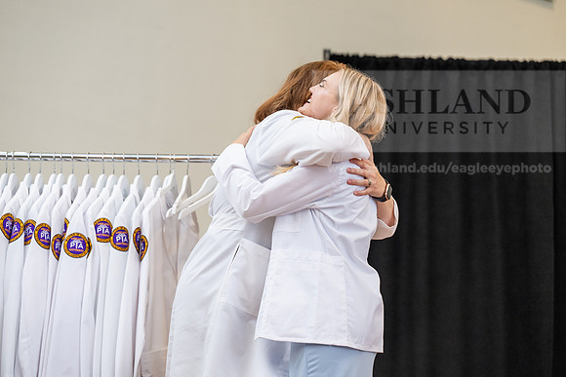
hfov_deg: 15.2
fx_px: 2123
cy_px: 188
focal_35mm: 135
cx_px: 283
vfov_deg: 10.2
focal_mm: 135
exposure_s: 1/200
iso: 1600
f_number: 3.5
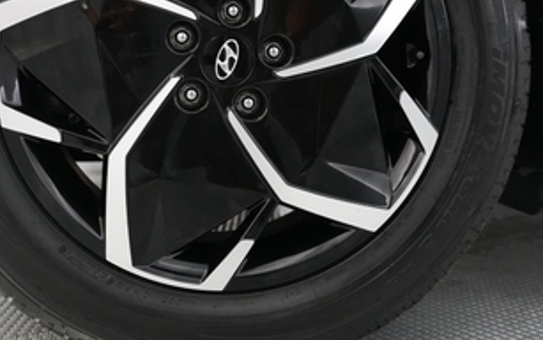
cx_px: 228
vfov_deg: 24.9
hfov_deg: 39.5
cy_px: 58
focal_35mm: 51
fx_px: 755
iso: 4000
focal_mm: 24
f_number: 2.8
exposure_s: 1/160
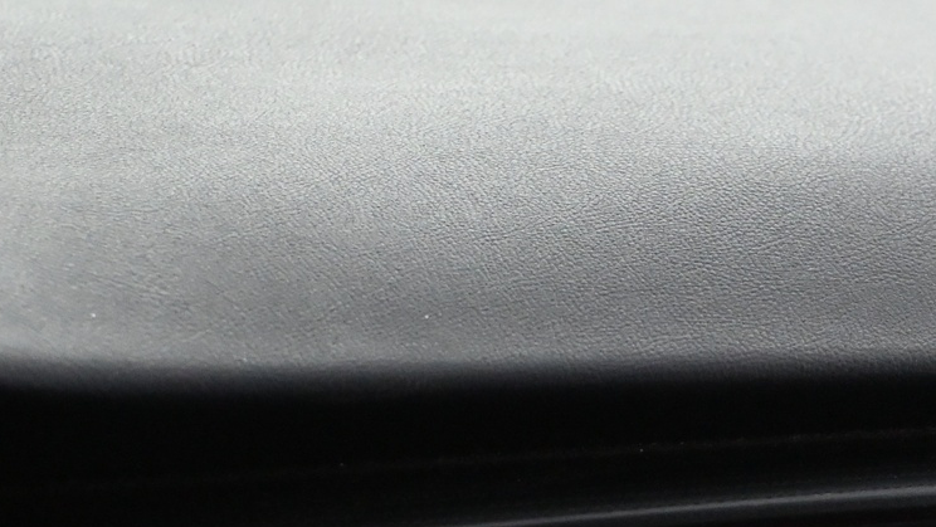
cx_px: 970
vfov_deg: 9.2
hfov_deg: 16.1
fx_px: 3227
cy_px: 659
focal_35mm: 130
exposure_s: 1/60
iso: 5000
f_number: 5.6
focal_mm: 38
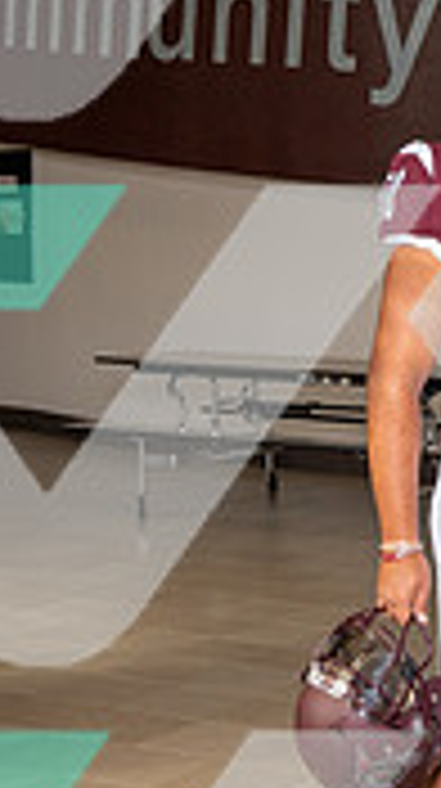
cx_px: 801
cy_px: 426
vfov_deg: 24.5
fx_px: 1815
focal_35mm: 87
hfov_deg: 12.6
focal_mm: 25
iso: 800
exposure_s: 1/250
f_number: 8
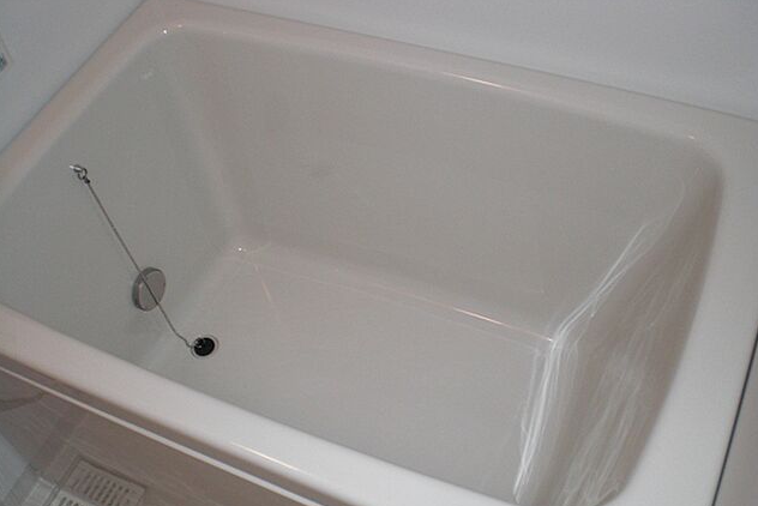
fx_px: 843
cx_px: 377
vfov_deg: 33.4
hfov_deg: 48.4
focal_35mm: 40
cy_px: 283
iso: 200
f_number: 3.1
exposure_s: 1/60
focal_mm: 6.3
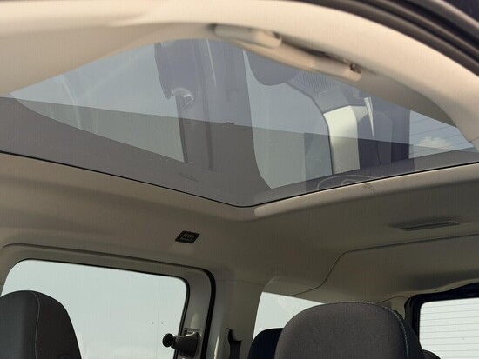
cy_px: 180
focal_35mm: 48
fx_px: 664
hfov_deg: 39.6
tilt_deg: +16.8
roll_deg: +0.5
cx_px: 240
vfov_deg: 30.3
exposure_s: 1/641
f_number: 1.78
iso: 64
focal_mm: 6.76
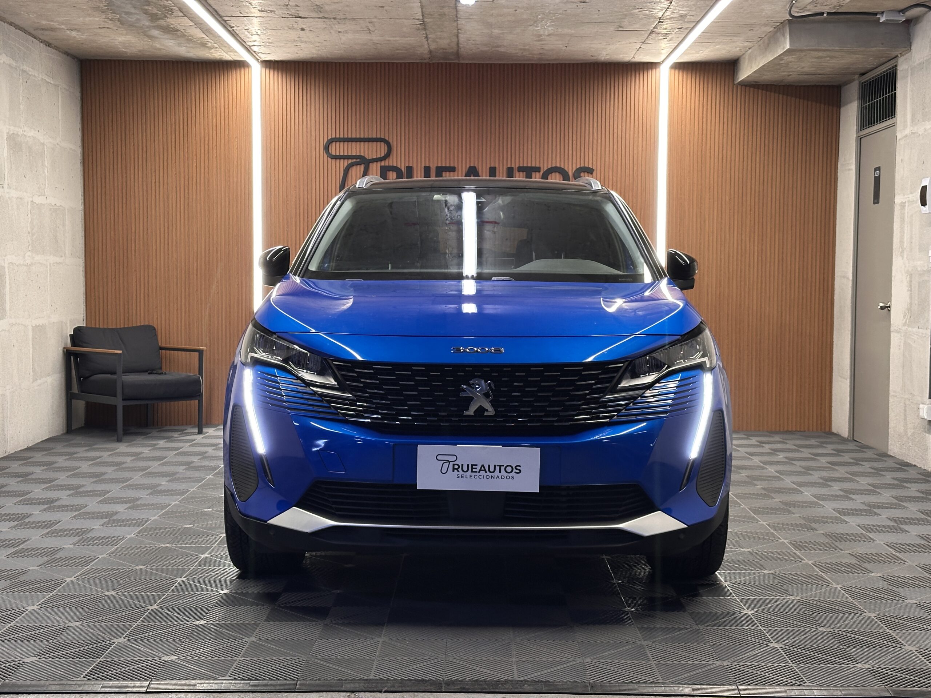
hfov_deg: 39.7
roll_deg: -0.7
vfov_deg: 30.3
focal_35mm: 48
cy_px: 349
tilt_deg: -2.9
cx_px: 466
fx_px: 1291
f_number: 1.78
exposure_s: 1/33
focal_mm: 6.86
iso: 200
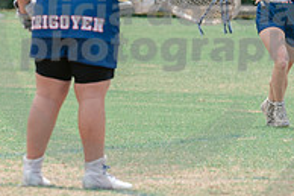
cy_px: 30
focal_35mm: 827
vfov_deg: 1.7
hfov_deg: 2.5
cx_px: 293
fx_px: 6748
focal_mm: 200
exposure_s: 1/1250
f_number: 4.5
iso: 250
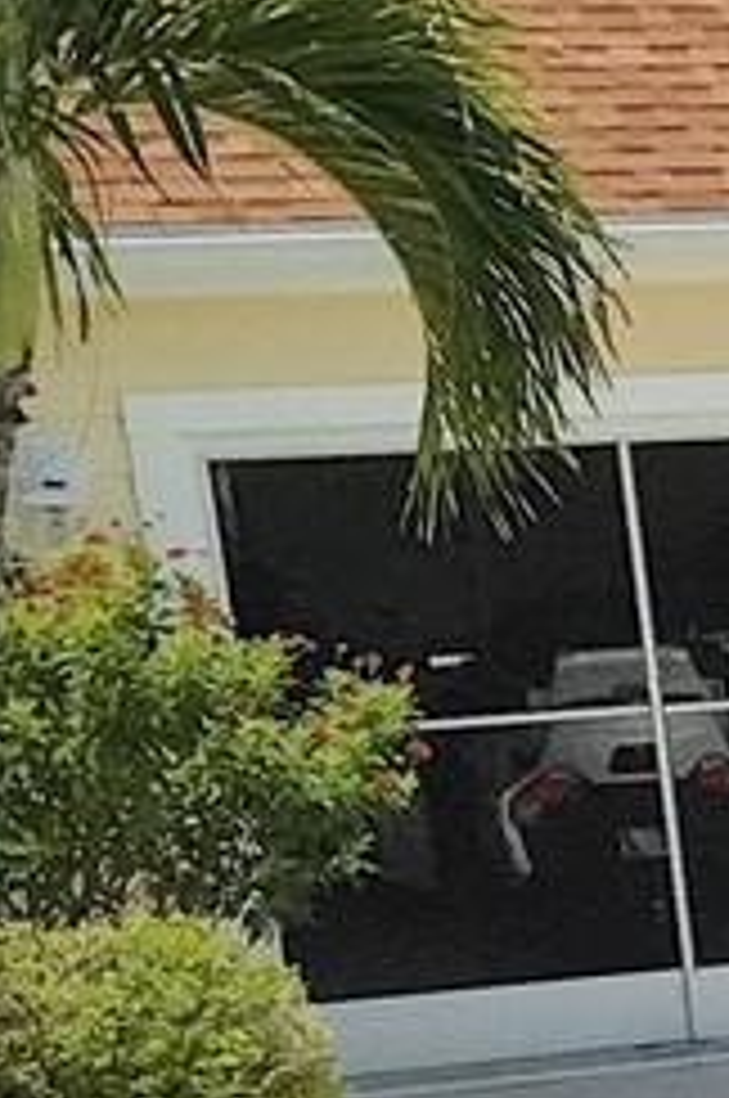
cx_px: 3010
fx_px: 4995
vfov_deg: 12.3
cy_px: 1210
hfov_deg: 6.5
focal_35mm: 164
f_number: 1.8
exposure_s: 1/8000
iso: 800
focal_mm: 8.67
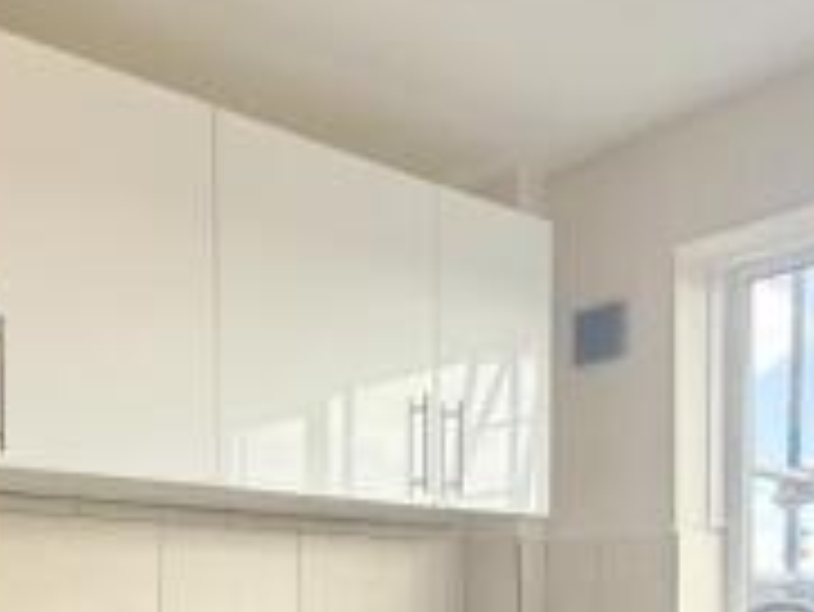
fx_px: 1059
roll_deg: -0.3
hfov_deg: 41.2
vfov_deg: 29.3
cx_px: 241
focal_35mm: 45
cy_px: 664
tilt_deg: -1.3
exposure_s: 1/164
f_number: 2.2
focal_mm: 2.22
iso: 50
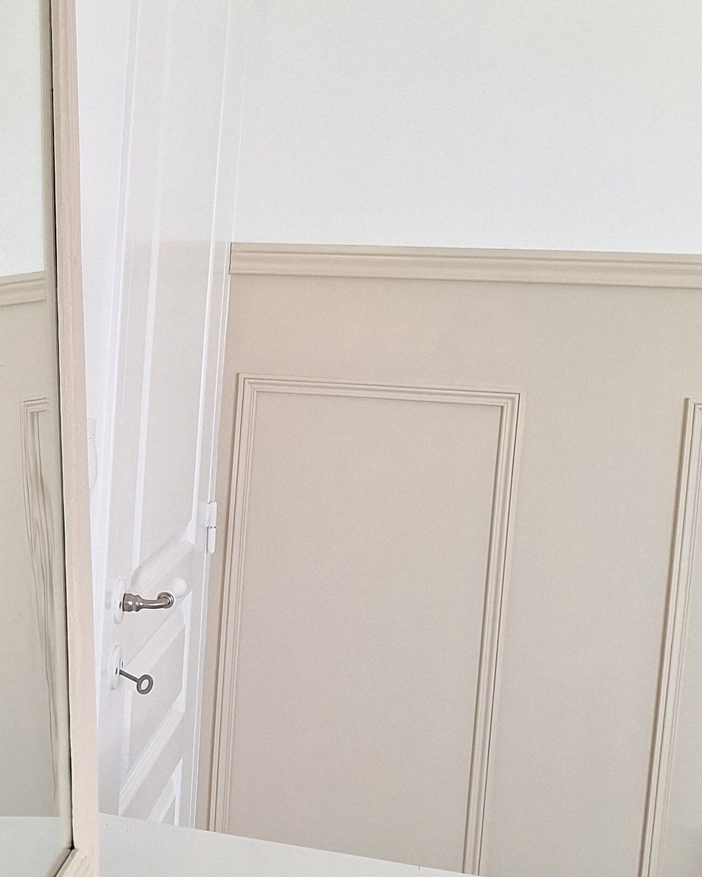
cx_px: -70
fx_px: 1454
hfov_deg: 25.2
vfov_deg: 33.6
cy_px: 429
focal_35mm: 56
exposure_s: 1/60
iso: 50
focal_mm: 5.54
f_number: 1.8
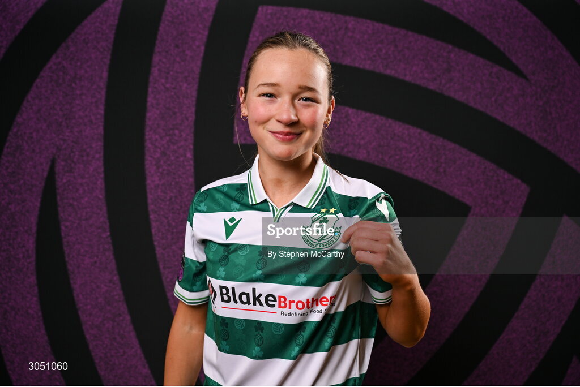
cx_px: 290
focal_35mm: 39
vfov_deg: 34.3
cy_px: 194
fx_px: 629
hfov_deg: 49.5
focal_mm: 39
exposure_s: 1/400
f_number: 3.5
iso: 250
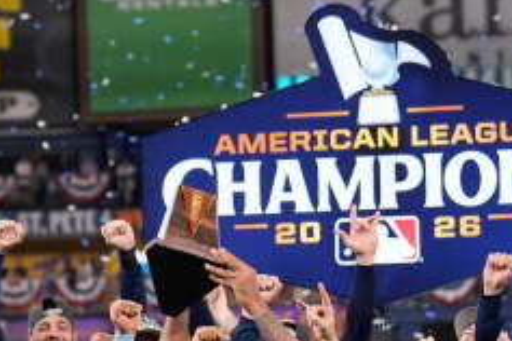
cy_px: 427
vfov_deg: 6.6
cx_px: 227
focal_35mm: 208
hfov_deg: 9.9
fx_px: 2958
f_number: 3.2
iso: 1250
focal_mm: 82
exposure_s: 1/1000
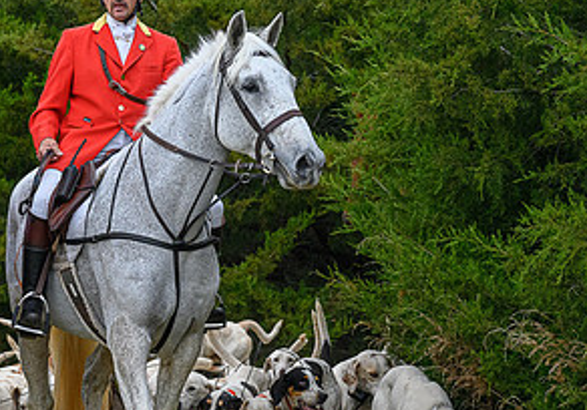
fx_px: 4121
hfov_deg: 8.1
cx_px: 47
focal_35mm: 249
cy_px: 260
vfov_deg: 5.7
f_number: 5.6
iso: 2000
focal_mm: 110
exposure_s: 1/250
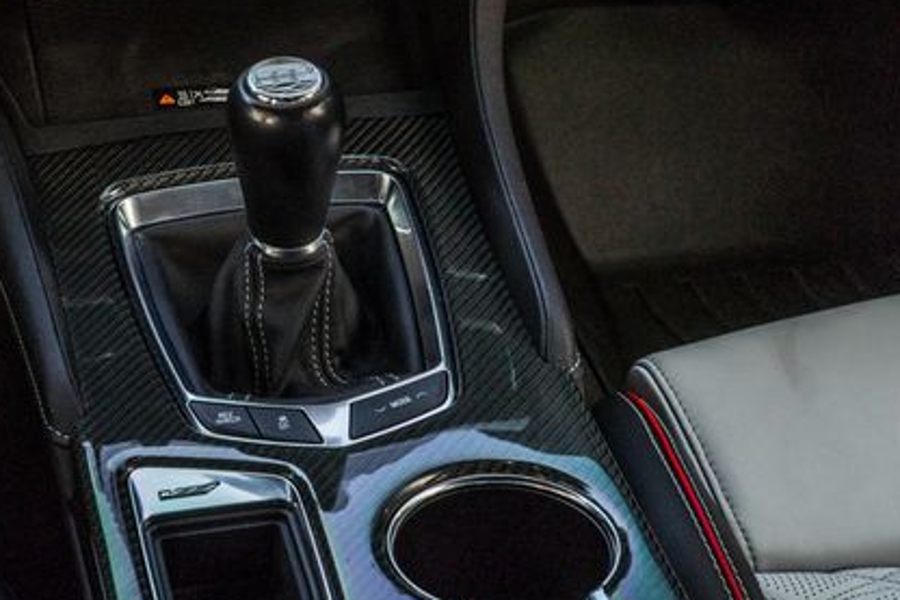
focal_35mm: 90
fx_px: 2249
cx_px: 283
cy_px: 156
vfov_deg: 15.1
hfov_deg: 22.5
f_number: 8
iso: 640
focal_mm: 39
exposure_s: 1/60
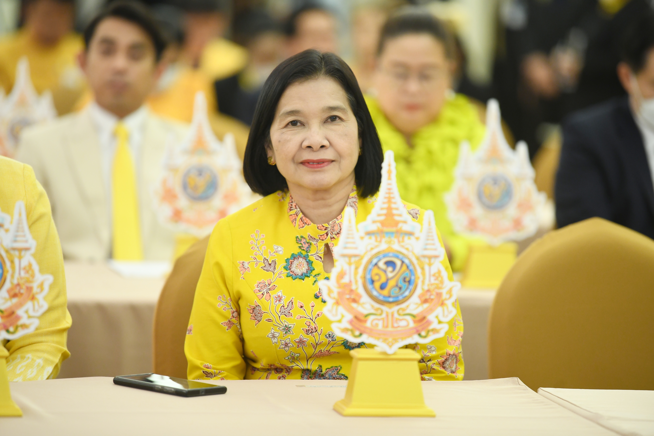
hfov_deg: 11.1
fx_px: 3361
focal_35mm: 185
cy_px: 218
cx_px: 327
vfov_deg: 7.4
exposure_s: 1/160
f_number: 2.8
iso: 1250
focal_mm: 185
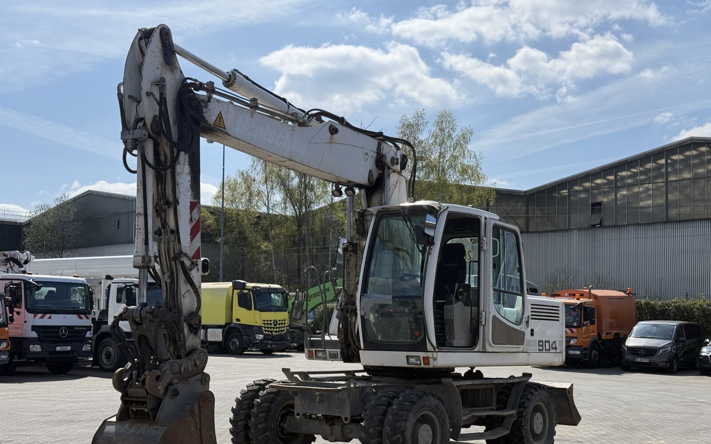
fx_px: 988
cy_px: 263
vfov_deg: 25.3
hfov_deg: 39.6
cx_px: 356
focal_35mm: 51
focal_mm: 6.76
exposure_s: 1/7874
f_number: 1.78
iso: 64
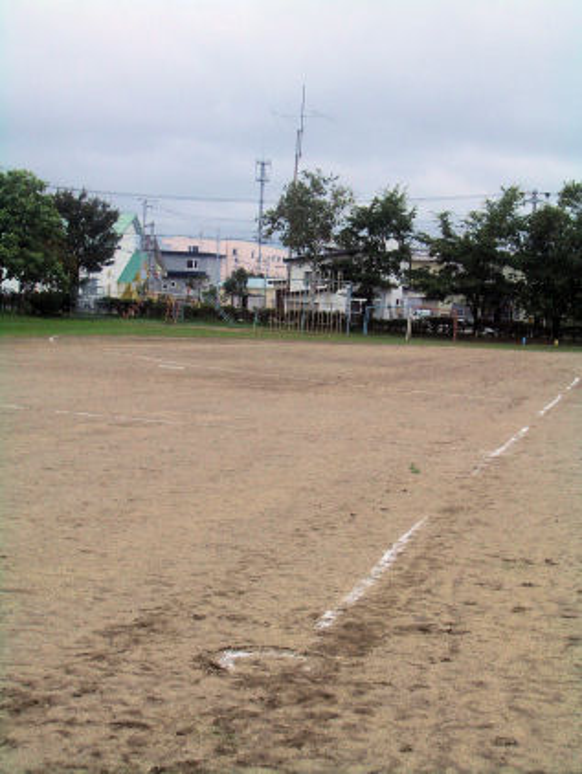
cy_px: 387
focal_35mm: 62
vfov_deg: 31.2
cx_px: 291
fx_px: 1388
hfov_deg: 23.7
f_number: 5.6
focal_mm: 10.2
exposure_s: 1/320
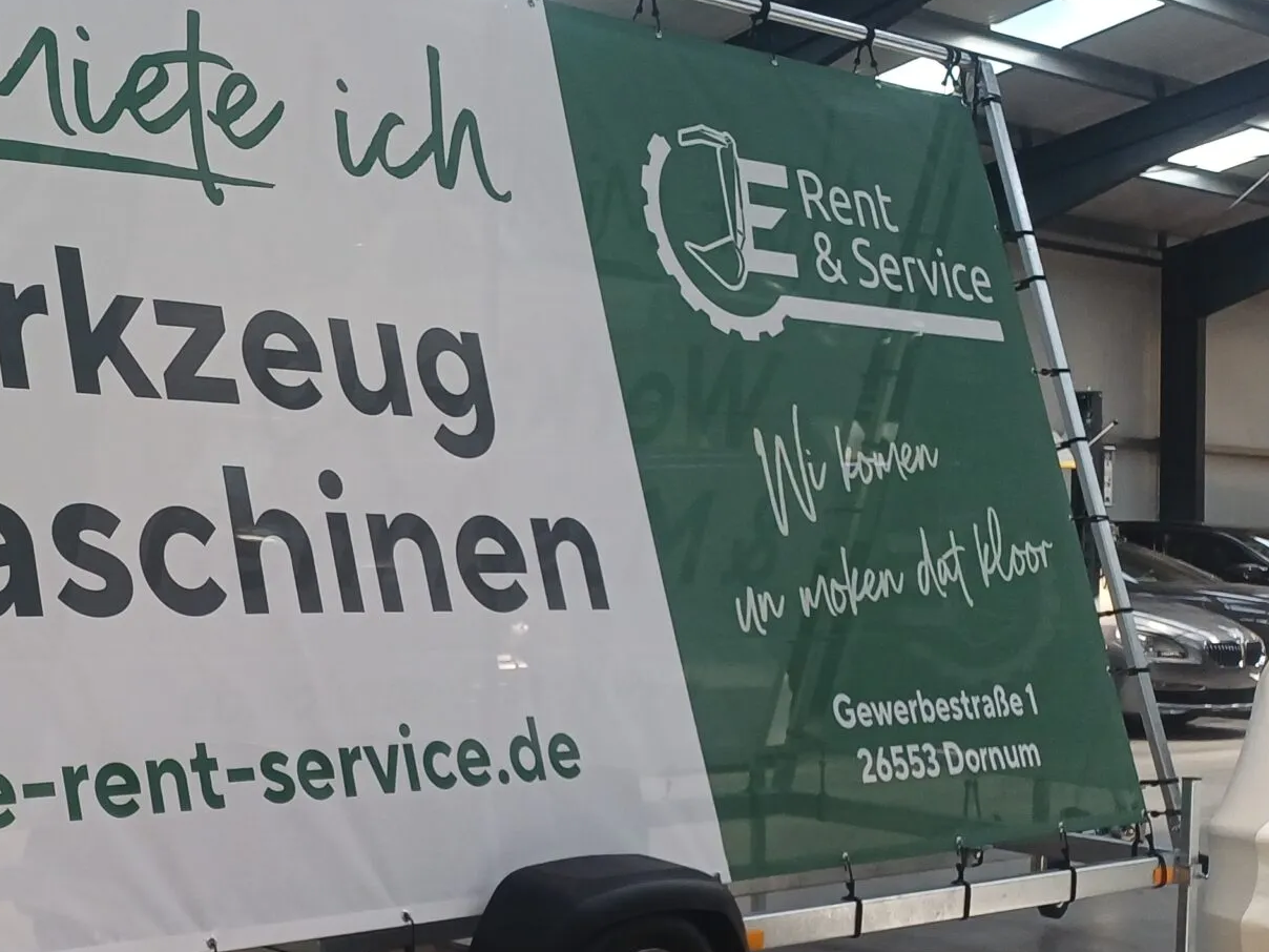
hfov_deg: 34.5
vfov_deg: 27.5
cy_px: 459
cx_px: 176
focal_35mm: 53
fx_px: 1943
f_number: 1.8
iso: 80
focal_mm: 4.65
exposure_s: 1/100
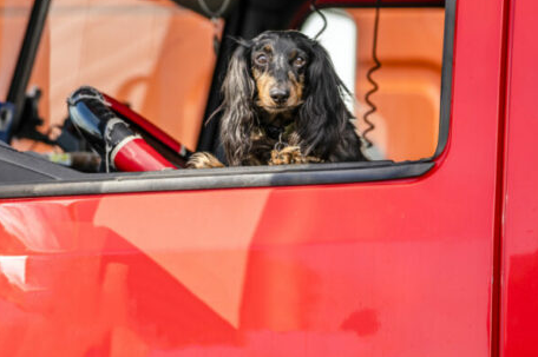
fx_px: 3538
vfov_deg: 5.8
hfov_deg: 8.7
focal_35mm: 237
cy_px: 79
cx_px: 137
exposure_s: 1/640
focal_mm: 135
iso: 100
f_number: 2.8
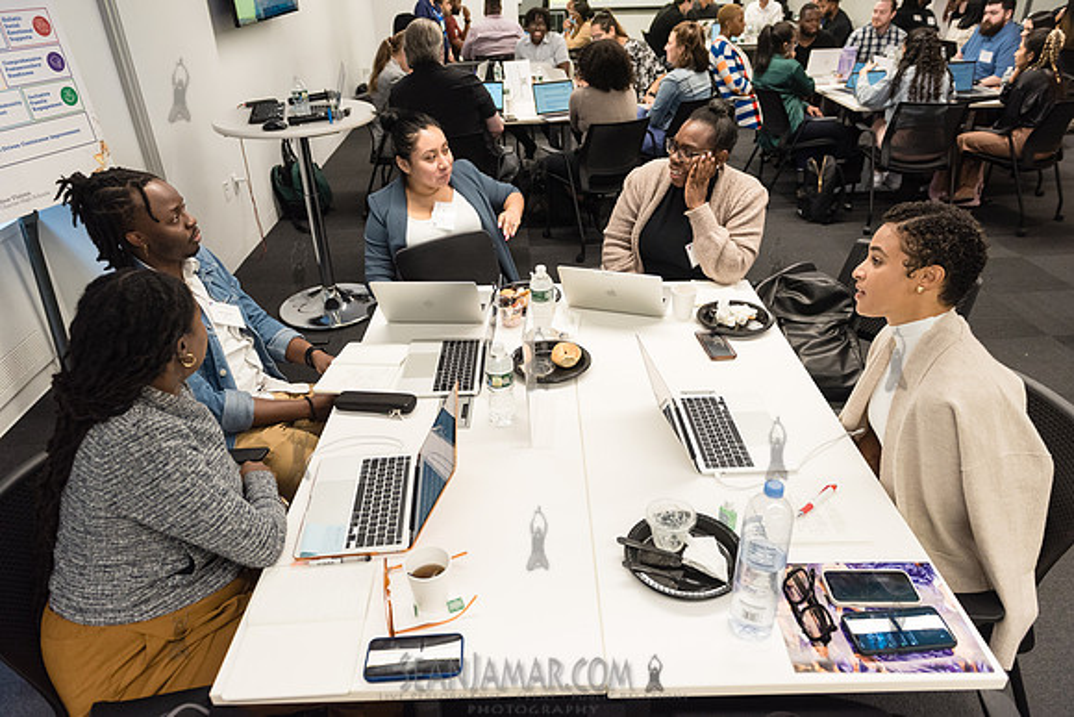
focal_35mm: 24
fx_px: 724
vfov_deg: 52.7
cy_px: 358
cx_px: 537
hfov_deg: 73.2
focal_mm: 24
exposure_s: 1/320
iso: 2000
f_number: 4
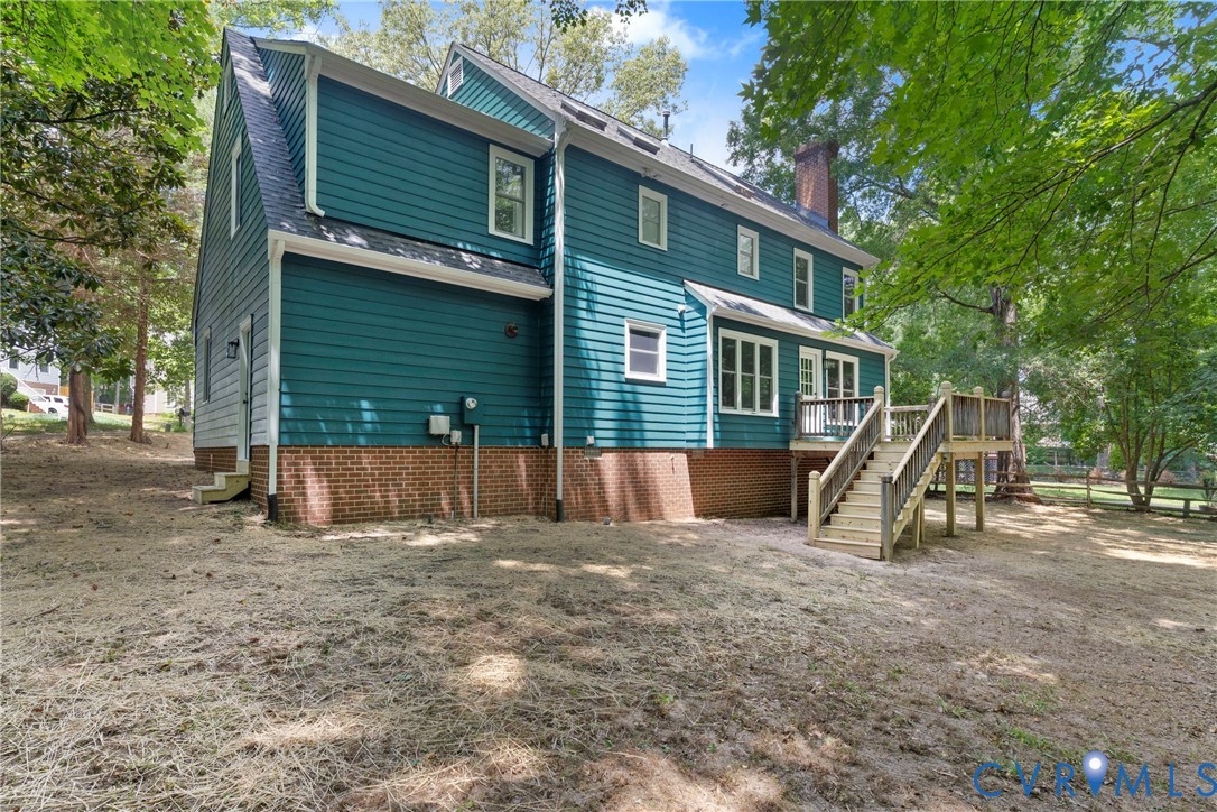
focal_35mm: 17
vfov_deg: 70.4
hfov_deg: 93.3
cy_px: 406
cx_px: 608
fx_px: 575
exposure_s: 1/80
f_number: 8
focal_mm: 17
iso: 640
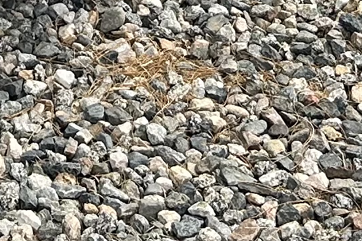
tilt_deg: -21.0
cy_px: -387
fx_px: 2041
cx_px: -30
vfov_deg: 6.4
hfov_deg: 10.0
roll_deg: -0.9
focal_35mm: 203
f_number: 1.5
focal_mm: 5.7
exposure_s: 1/2632
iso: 50
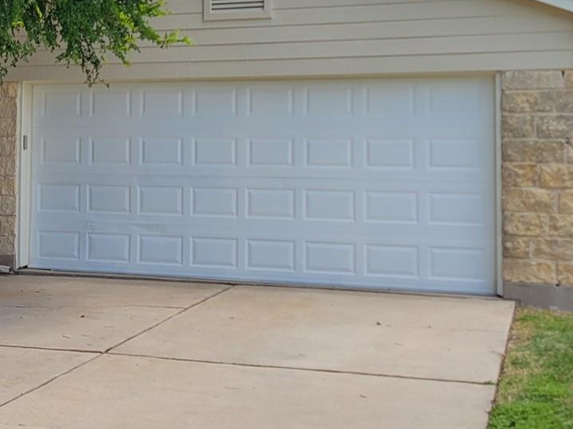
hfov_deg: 24.9
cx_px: -25
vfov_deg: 19.7
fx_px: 1225
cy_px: 98
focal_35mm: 74
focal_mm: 5.4
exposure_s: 1/1681
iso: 40
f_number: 1.8
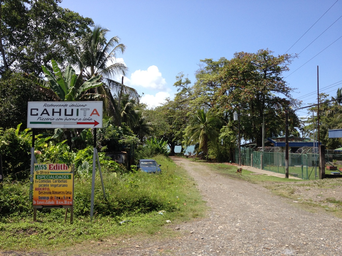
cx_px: 171
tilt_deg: -1.0
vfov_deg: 40.7
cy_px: 128
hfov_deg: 52.6
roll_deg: -0.3
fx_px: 346
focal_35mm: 35
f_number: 2.4
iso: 50
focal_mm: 4.28
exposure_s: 1/1381
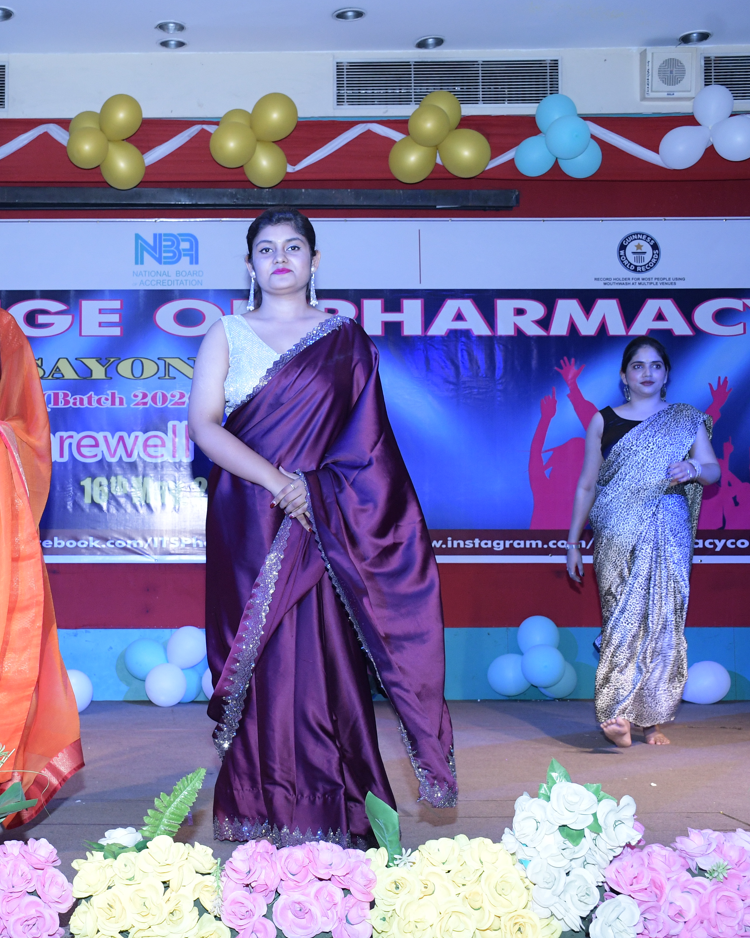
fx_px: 1415
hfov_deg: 29.1
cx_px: 169
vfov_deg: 36.7
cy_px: 467
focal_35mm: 51
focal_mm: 24
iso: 1600
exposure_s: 1/125
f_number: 5.6
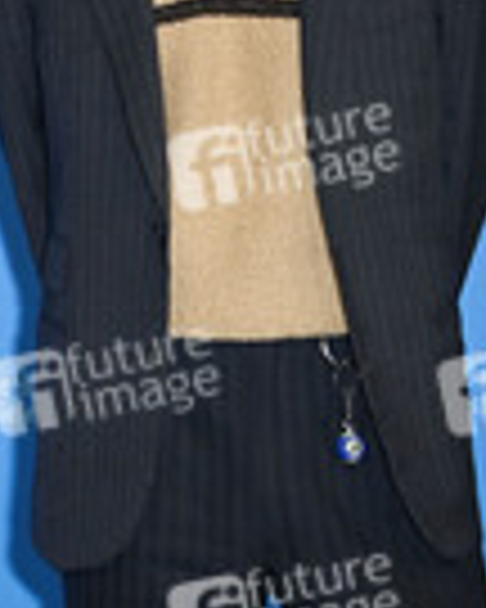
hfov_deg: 9.2
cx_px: -286
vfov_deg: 11.7
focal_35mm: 163
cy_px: 45
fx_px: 2931
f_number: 5.6
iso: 800
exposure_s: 1/250
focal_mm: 52
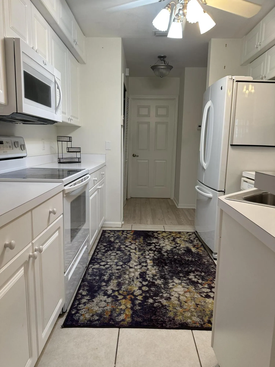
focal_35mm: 24
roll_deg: -1.8
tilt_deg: -8.4
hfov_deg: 56.8
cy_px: 184
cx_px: 138
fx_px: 254
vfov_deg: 71.6
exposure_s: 1/60
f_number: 1.78
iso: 125
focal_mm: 6.86
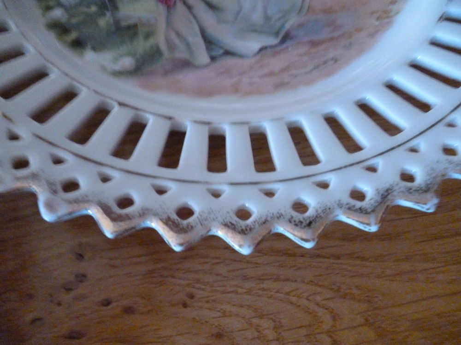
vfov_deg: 49.7
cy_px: 172
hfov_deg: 63.4
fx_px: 373
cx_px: 230
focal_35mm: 28
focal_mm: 5
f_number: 3.1
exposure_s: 1/8
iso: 1000
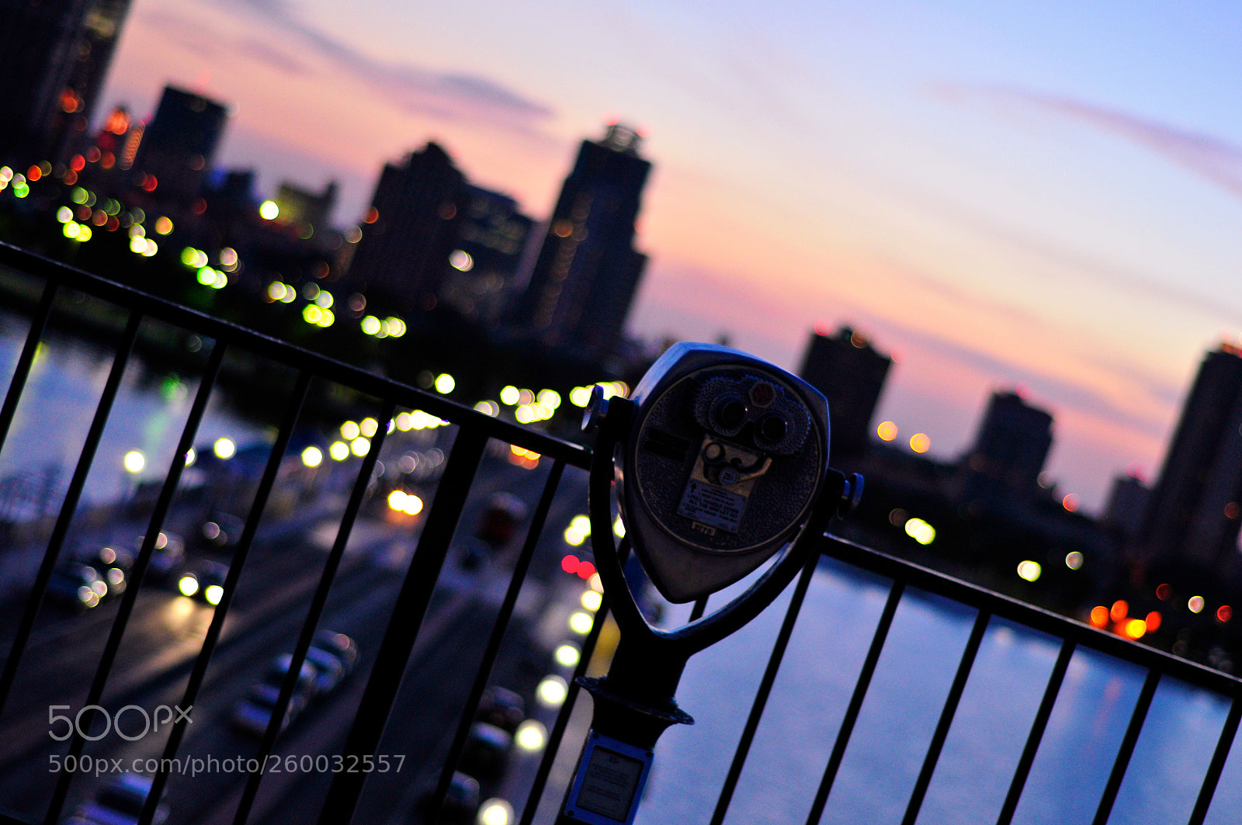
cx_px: 621
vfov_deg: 18.1
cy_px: 412
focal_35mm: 75
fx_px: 2585
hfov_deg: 27.0
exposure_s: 1/100
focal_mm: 50
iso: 640
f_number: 2
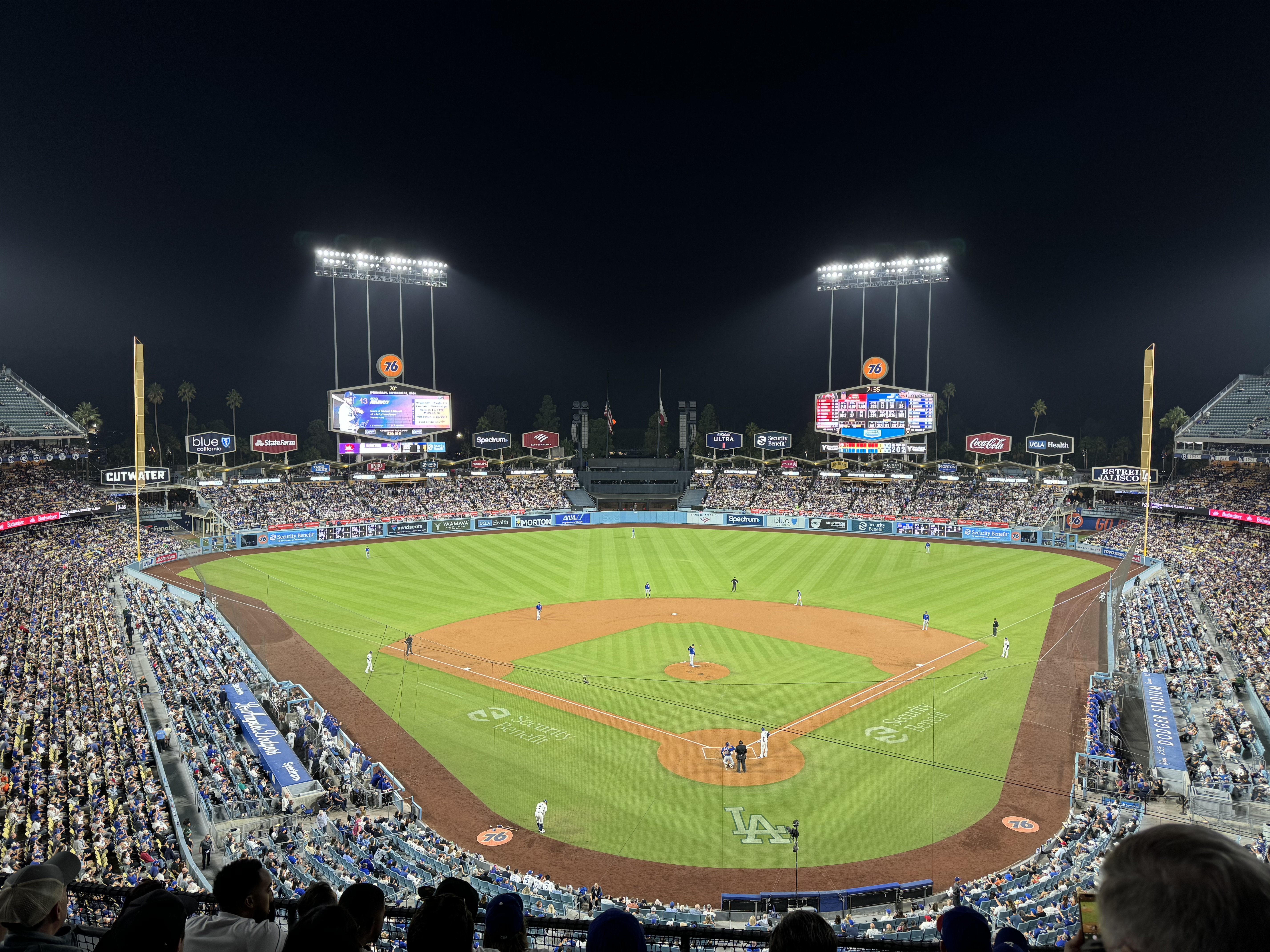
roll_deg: -0.1
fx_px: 881
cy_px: 476
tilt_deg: -4.3
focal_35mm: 24
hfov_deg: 71.6
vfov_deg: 56.8
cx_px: 635
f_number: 1.78
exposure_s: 1/121
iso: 100
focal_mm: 6.76
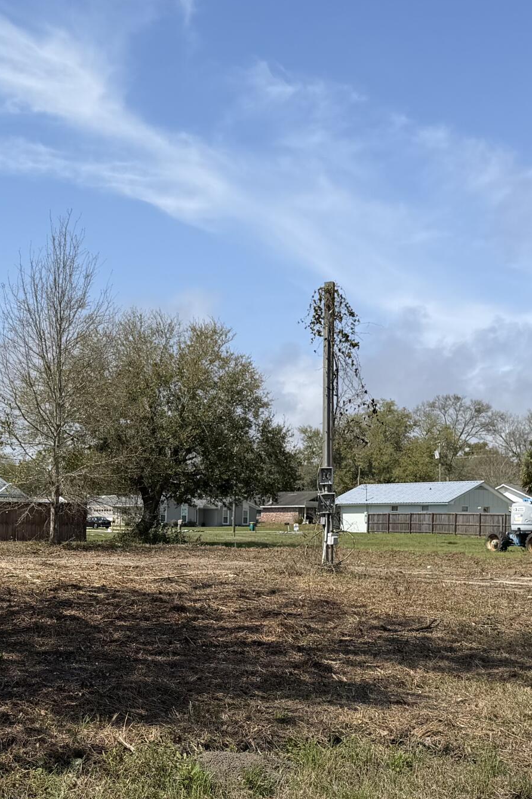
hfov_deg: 23.8
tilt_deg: -0.1
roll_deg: -0.5
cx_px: 110
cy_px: 544
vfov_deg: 35.2
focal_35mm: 56
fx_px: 1242
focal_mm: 6.76
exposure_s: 1/5319
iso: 80
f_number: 1.78
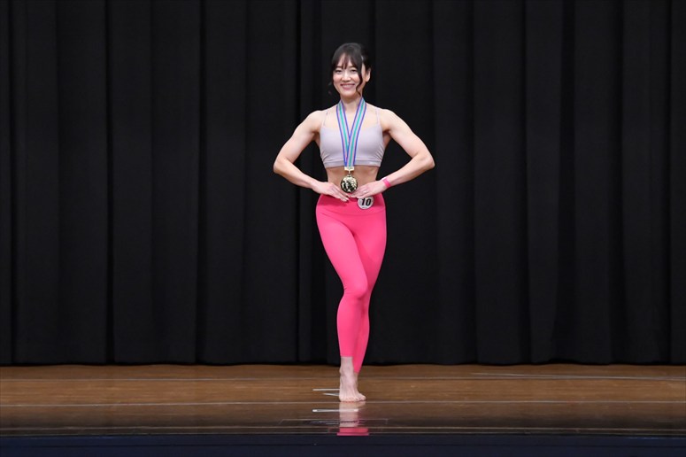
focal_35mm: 225
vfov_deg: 6.1
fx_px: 4285
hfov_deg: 9.2
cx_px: 343
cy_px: 228
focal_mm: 150
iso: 6400
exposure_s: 1/400
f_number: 5.6
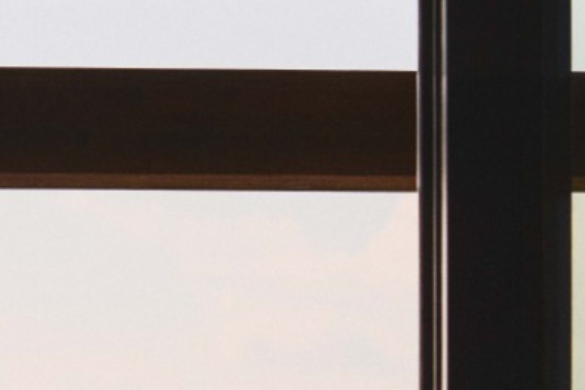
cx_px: -387
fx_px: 2941
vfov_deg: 7.2
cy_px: 847
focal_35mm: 181
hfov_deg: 10.8
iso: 200
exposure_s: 1/400
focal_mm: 35
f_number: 8
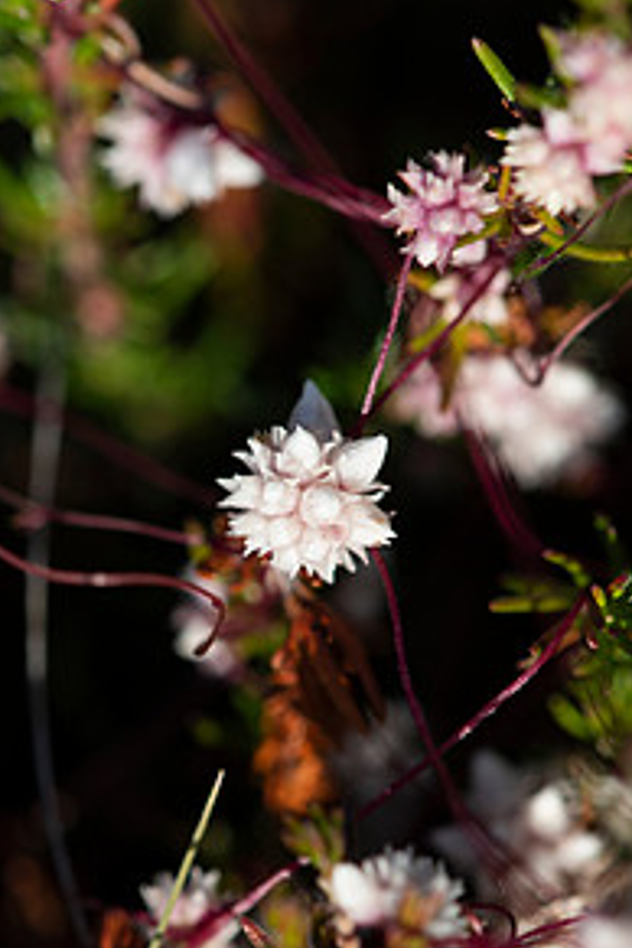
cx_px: 248
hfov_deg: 4.4
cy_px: 694
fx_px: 8136
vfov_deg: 6.7
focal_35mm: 309
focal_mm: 200
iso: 200
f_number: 10
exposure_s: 1/400
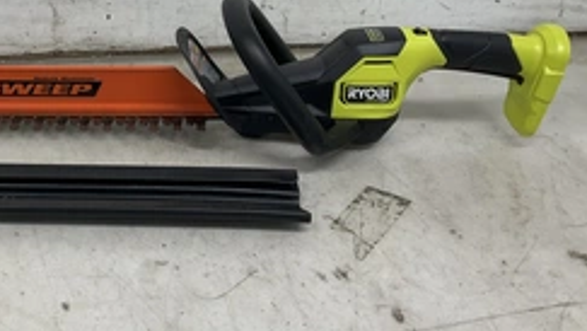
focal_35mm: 52
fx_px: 810
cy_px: 80
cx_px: 106
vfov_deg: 22.9
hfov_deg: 38.2
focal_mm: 3
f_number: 1.8
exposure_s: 1/120
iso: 32
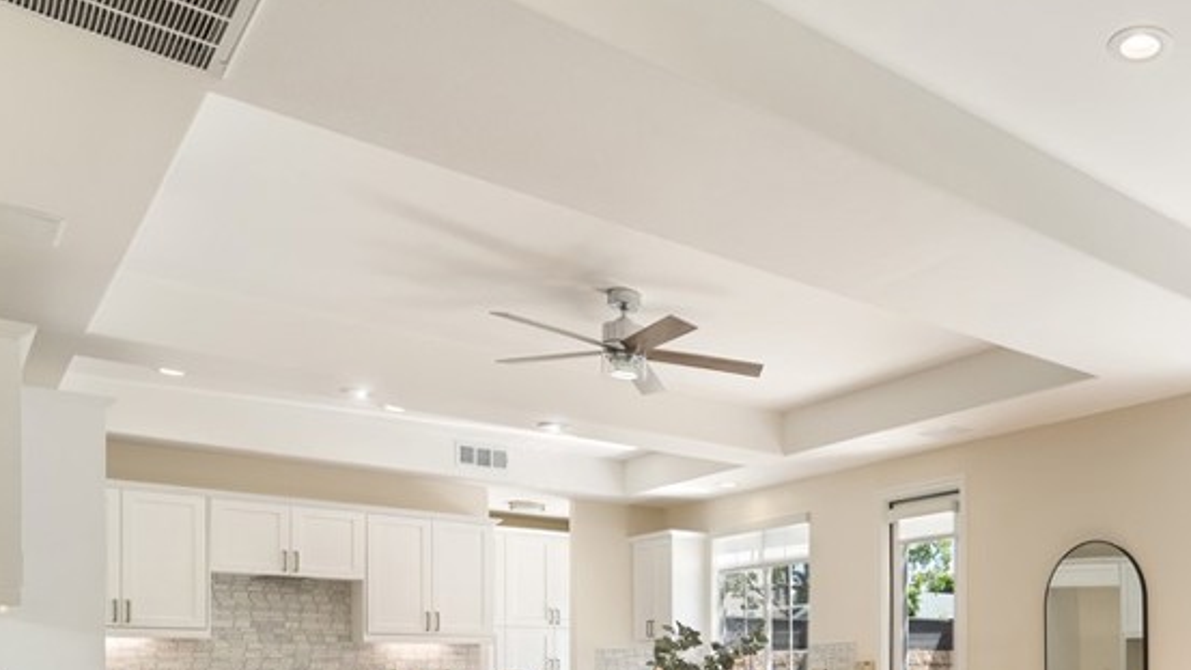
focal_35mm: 33
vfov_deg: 32.6
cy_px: 678
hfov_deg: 53.6
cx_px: 1025
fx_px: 1042
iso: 320
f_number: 9
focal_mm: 17
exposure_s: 1/25
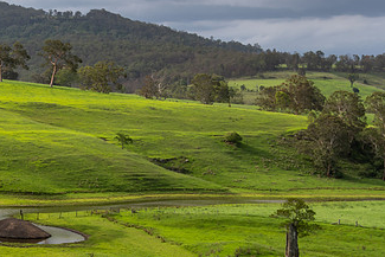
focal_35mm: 97
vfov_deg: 14.1
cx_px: 31
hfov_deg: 20.5
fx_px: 1038
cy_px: 159
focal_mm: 35
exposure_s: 1/200
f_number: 8
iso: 100
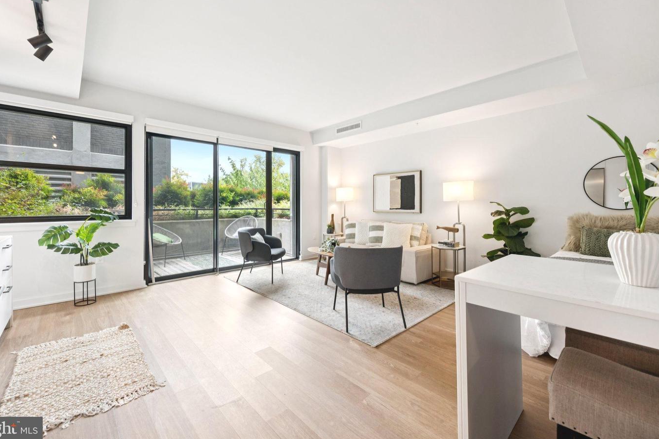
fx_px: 275
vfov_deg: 77.3
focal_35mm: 15
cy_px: 207
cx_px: 319
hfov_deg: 100.4
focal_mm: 14
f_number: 7.1
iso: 400
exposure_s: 1/30
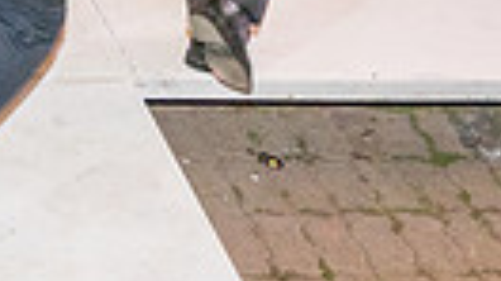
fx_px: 1712
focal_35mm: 129
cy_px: -359
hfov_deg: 15.6
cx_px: -190
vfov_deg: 8.6
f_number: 5
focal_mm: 28
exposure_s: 1/80
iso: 2500
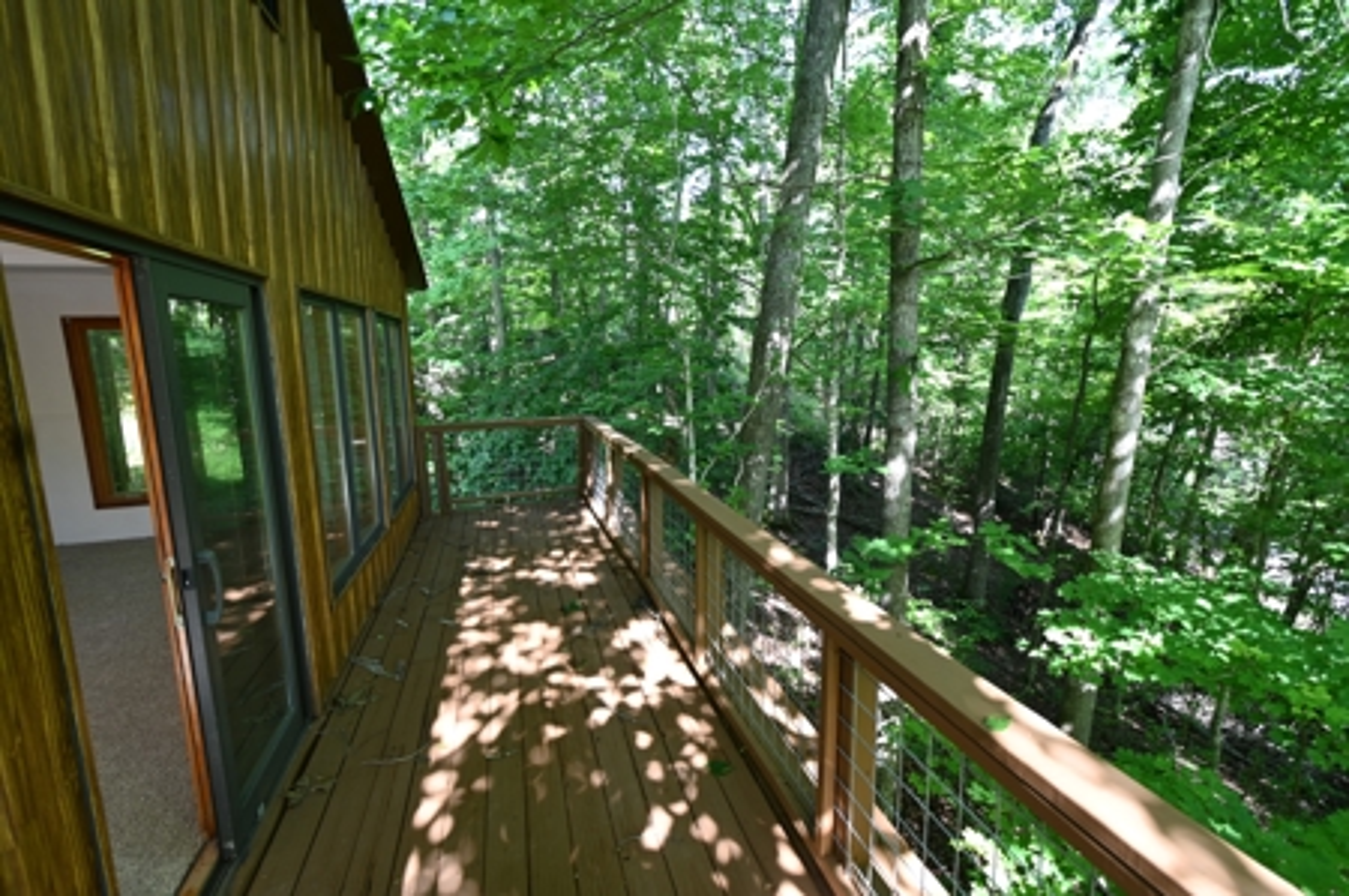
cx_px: 674
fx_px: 561
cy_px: 448
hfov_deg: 100.5
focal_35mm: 15
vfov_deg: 77.2
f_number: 4.5
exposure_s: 1/10
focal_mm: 10
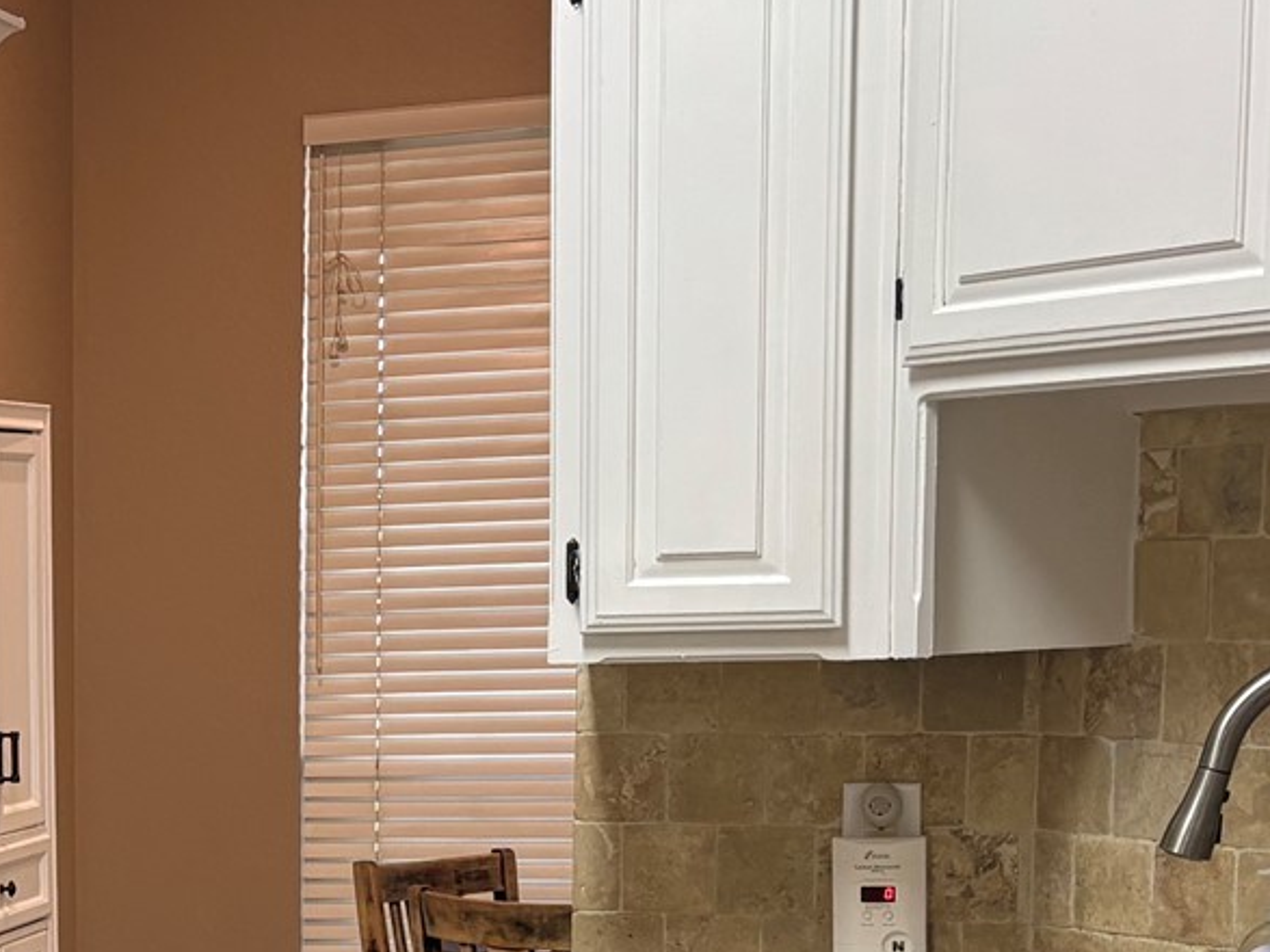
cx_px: -493
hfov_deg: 20.5
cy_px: 922
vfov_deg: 17.0
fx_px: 3118
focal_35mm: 85
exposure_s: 1/60
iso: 125
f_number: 1.6
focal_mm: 5.96
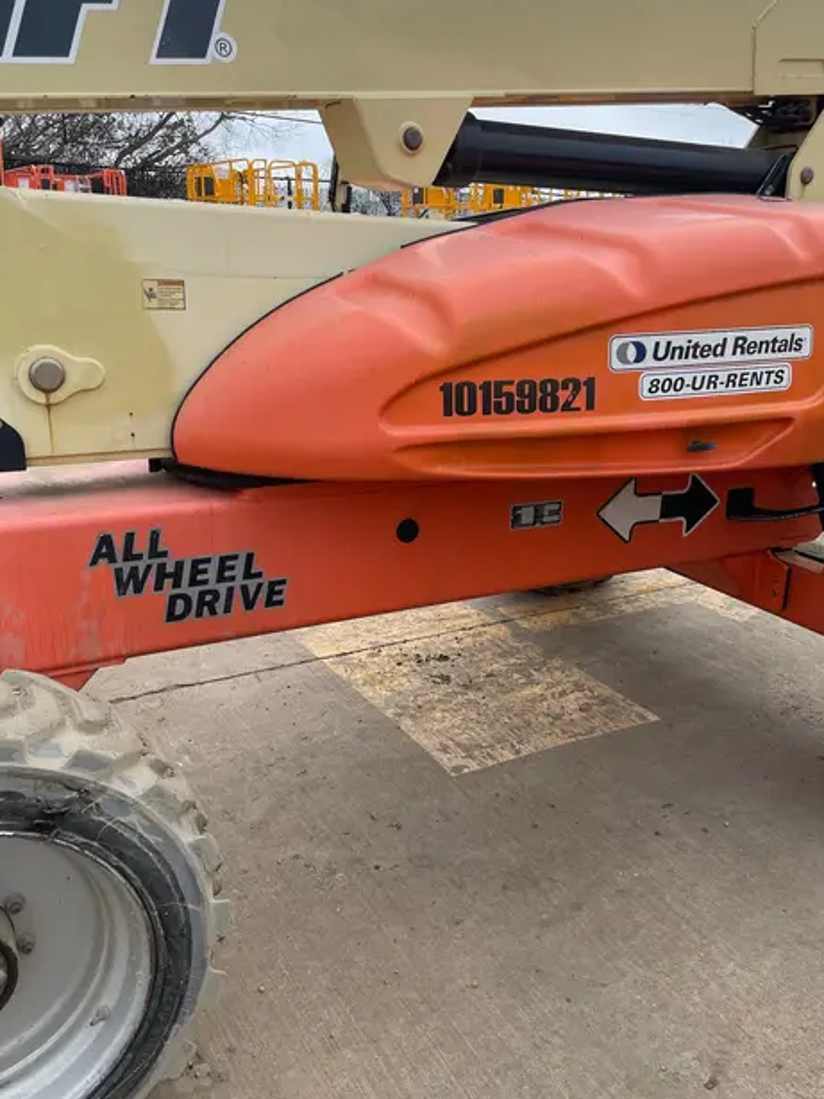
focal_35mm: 31
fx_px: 984
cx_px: 449
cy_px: 521
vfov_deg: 58.3
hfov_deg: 45.4
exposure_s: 1/1304
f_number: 1.6
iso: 32
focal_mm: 4.2
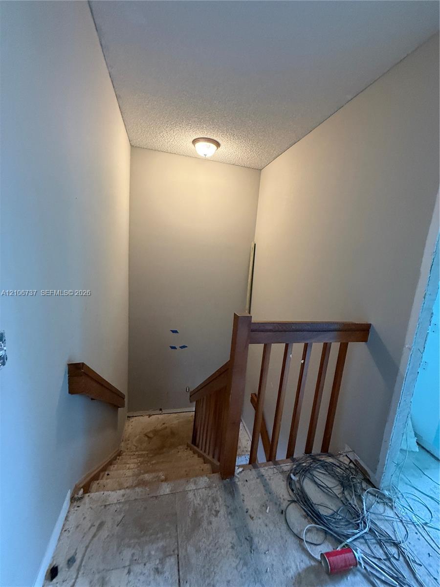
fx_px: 237
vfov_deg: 102.1
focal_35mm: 14
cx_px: 220
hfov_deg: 85.7
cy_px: 294
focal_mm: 2.22
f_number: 2.2
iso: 500
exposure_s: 1/60
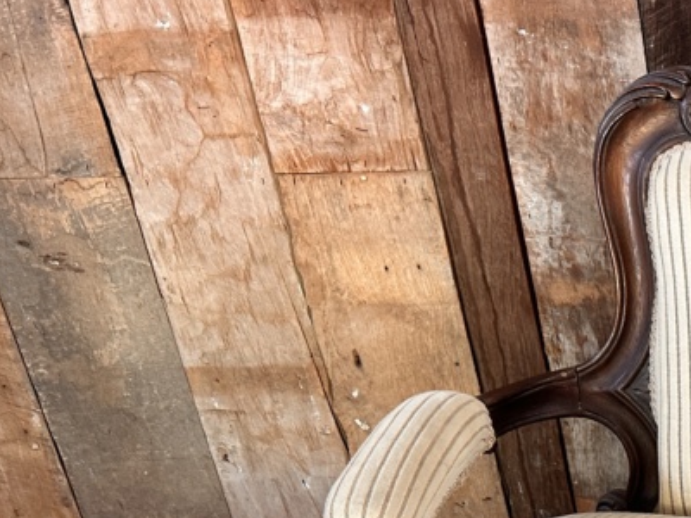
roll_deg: +0.8
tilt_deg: -29.9
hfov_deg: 22.5
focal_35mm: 72
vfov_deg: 19.8
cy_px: 518
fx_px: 1437
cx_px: 1019
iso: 160
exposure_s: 1/50
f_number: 1.78
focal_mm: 6.86
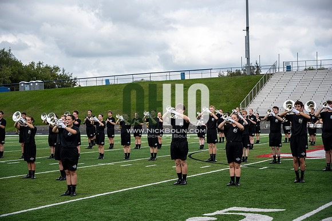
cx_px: 166
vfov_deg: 19.5
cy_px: 110
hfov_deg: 28.8
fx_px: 646
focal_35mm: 70
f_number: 4
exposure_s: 1/800
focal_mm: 70
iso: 250
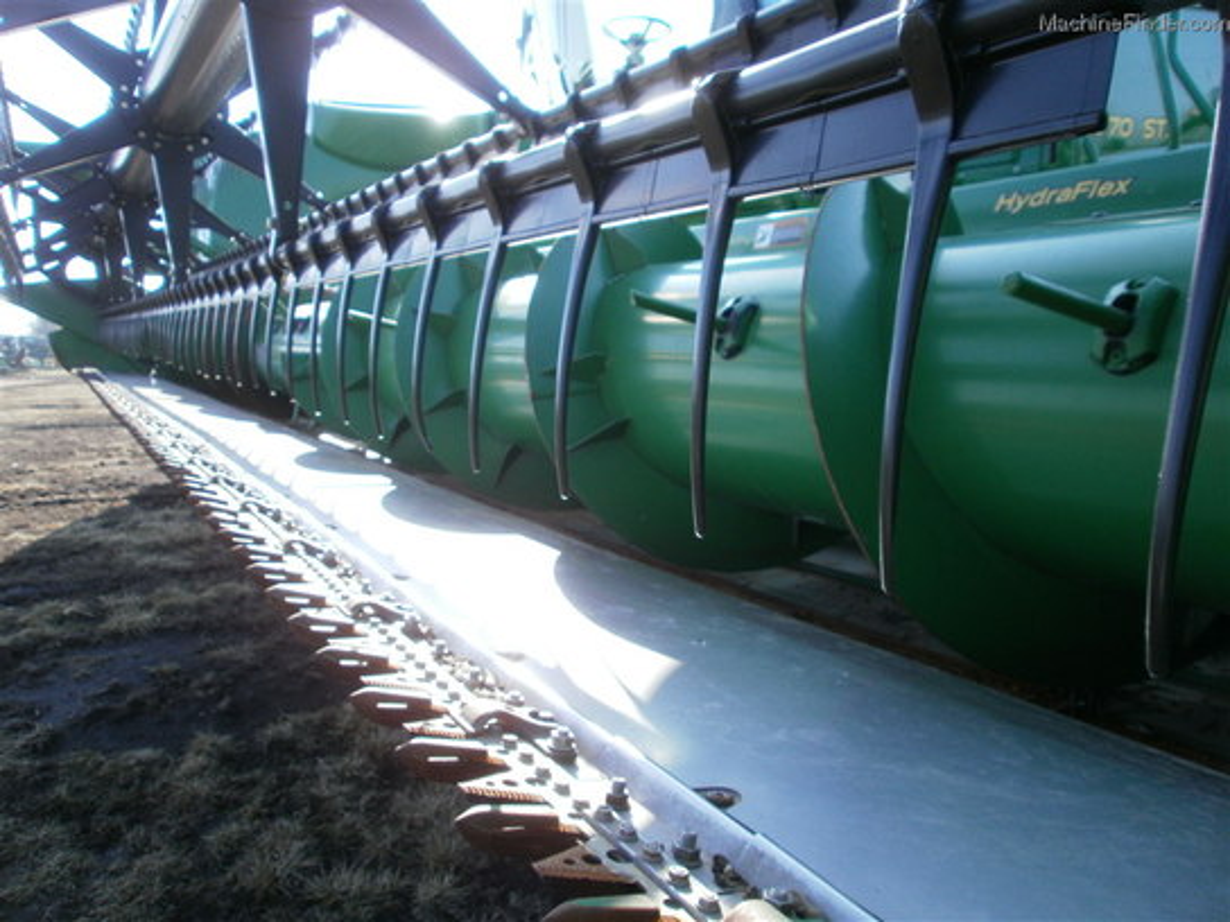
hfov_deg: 67.3
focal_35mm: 26
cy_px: 461
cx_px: 615
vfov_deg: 53.1
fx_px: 924
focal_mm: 4.65
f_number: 2.6
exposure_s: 1/320
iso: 100
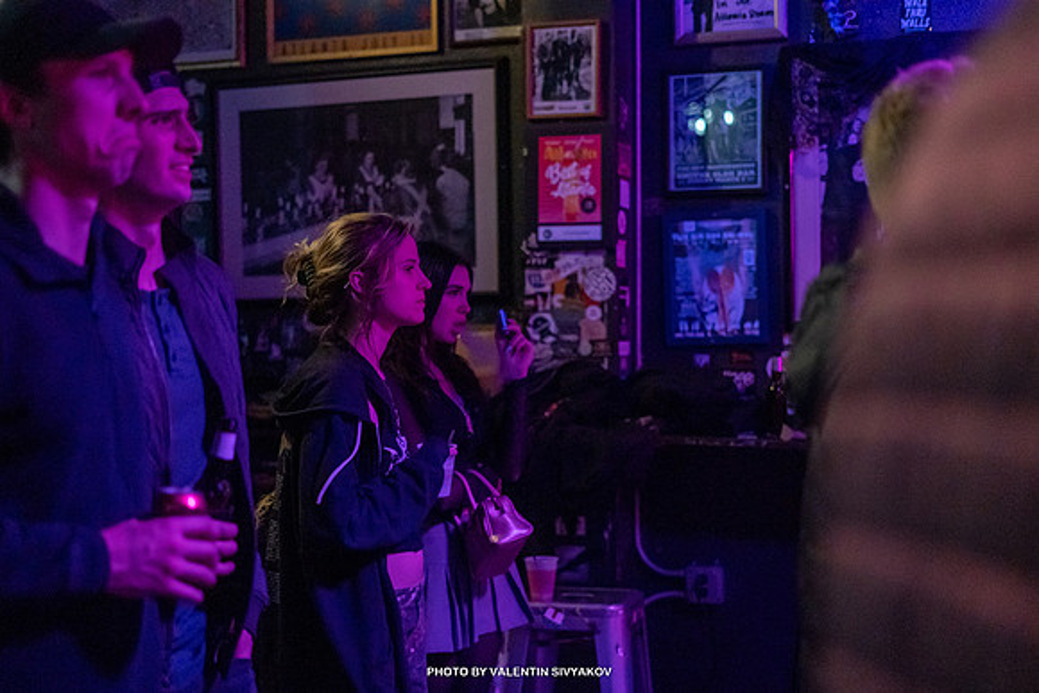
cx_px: 520
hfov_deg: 35.0
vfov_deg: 23.7
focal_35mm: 57
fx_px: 1649
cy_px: 394
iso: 3200
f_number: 1.8
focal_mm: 50
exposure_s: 1/125
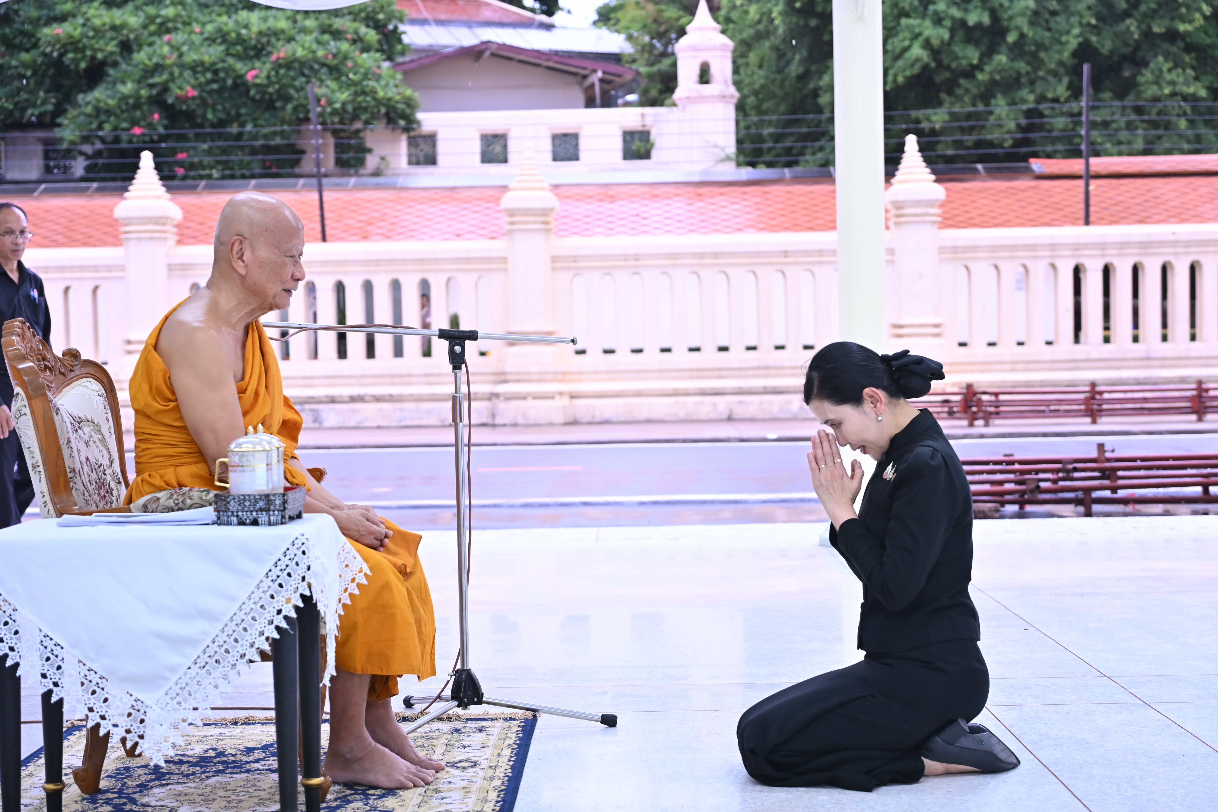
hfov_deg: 35.6
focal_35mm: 56
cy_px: 406
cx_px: 609
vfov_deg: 24.2
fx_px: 1895
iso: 1600
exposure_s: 1/250
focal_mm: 56
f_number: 4
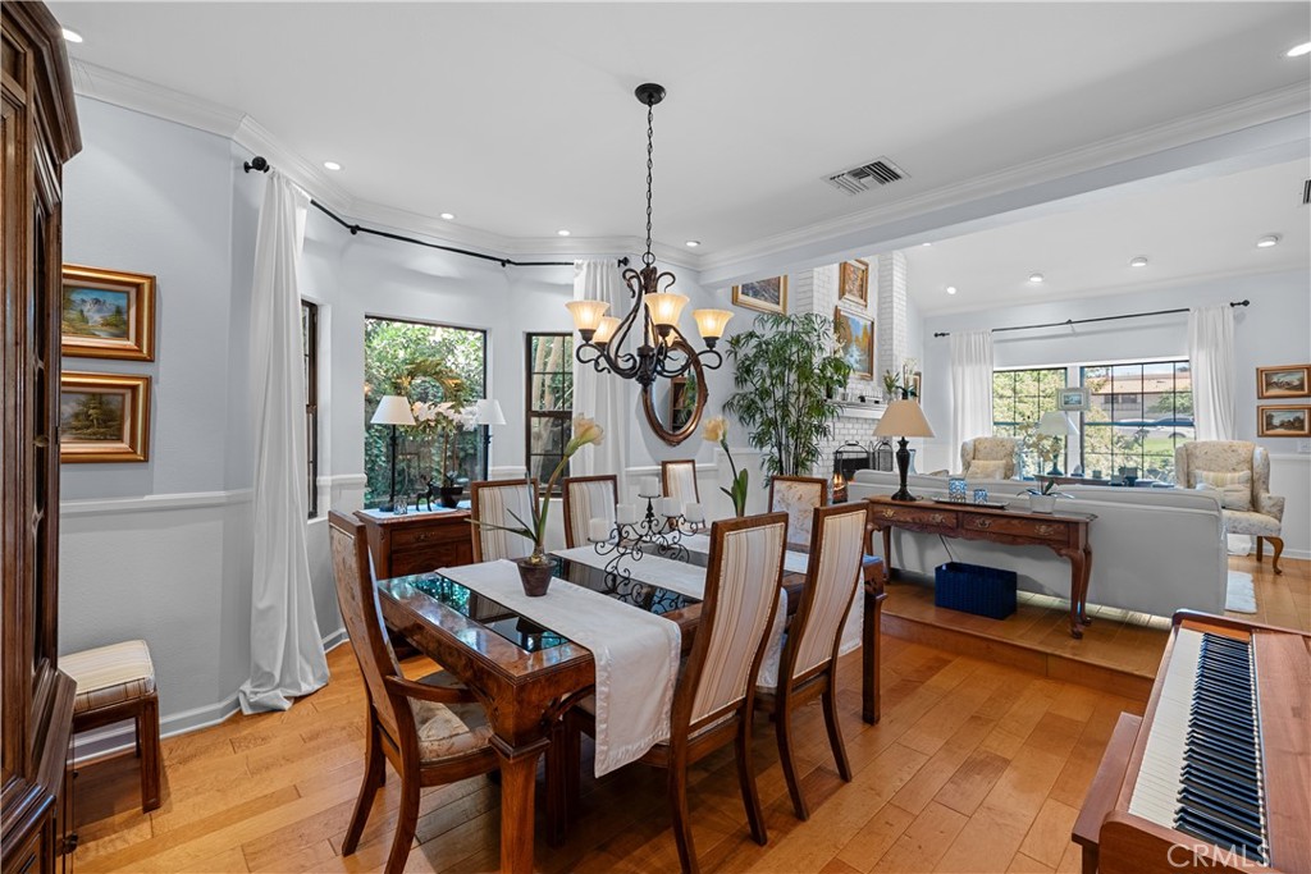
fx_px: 510
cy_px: 437
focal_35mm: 14
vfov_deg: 81.2
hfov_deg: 104.2
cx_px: 656
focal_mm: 14
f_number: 8
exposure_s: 1.3
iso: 100
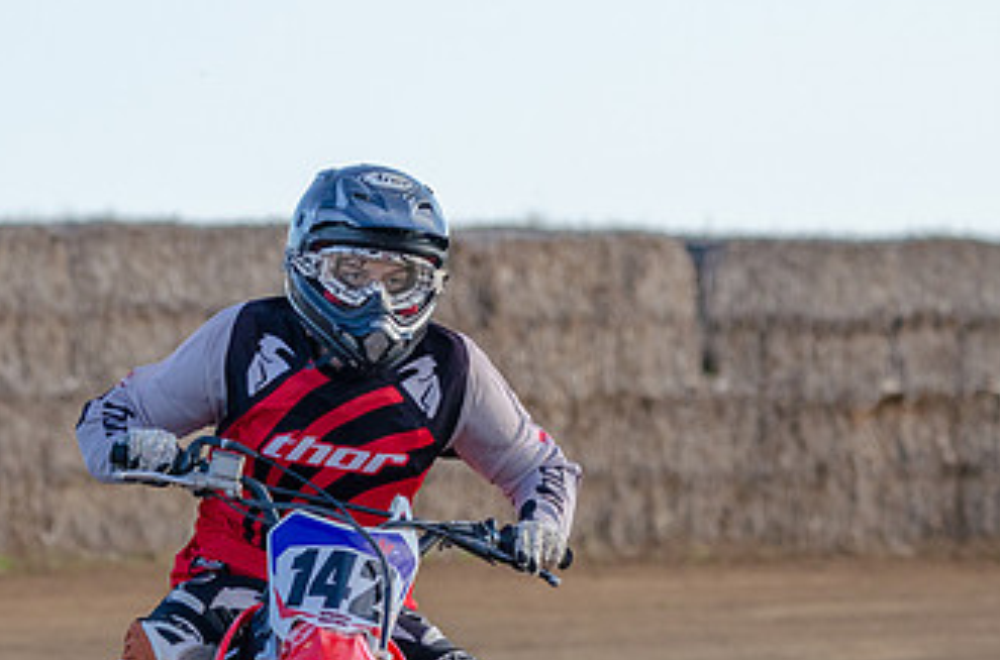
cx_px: 303
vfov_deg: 2.2
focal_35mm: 608
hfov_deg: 3.4
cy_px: 569
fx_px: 16840
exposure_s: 1/1000
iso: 500
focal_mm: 210
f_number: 5.3
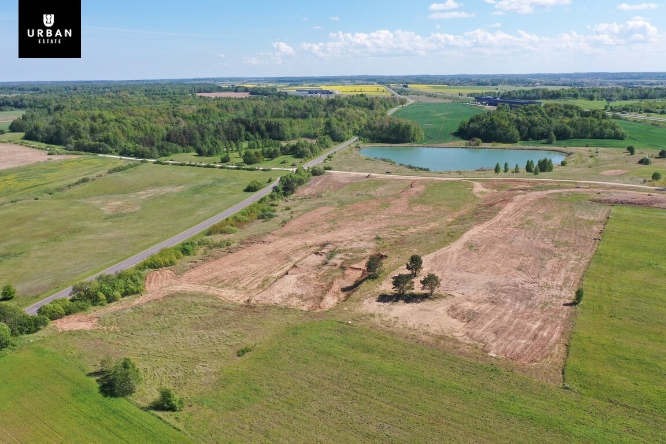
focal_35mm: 28
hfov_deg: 65.5
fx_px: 518
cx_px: 333
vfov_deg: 46.4
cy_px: 222
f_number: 4
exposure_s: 1/800
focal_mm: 10.26
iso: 100
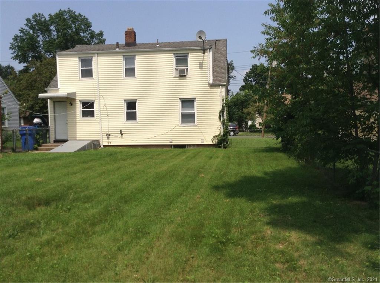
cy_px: 142
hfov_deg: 55.4
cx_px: 190
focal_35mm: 33
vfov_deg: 42.8
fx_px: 362
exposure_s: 1/1812
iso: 25
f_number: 2.4
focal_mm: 3.3
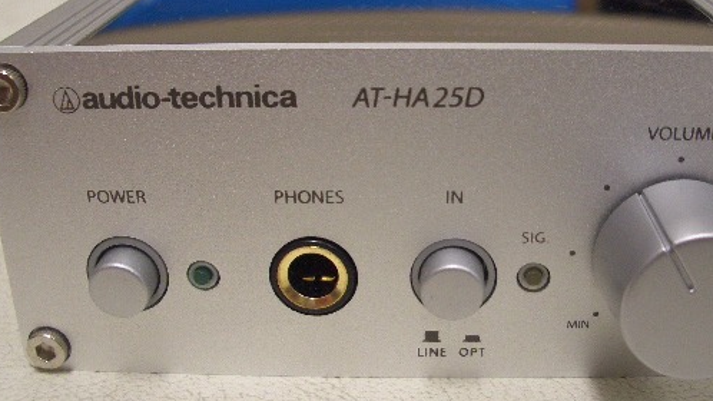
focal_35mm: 49
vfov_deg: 24.4
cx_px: 415
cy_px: 195
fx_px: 926
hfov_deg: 42.0
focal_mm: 5.8
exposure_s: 1/15
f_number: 2.6
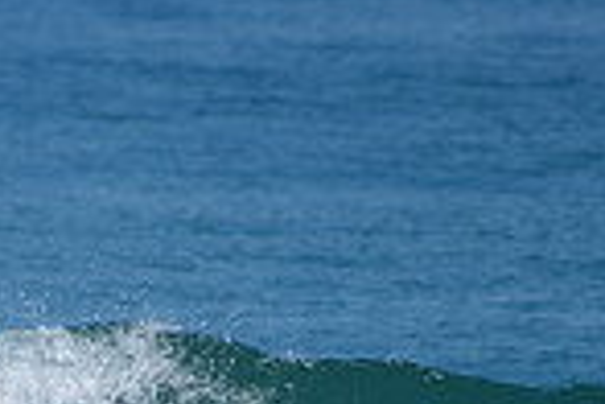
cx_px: -169
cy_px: 480
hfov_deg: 1.0
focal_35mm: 1974
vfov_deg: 0.7
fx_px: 33172
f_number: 5.6
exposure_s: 1/2000
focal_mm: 500
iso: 160
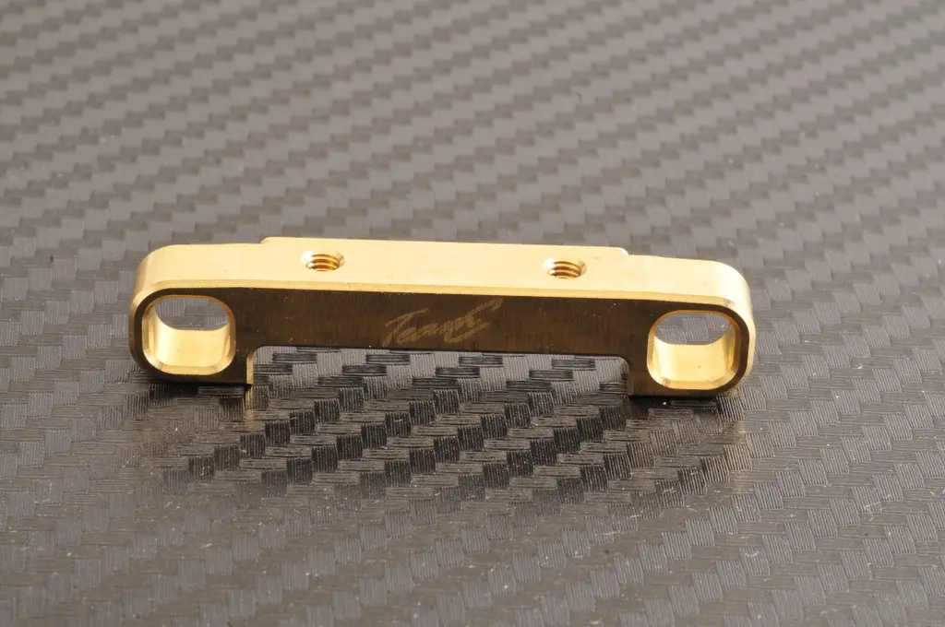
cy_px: 314
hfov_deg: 22.6
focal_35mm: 90
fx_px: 2359
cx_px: 472
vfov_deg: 15.1
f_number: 32
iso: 200
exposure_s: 1/125
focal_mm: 60
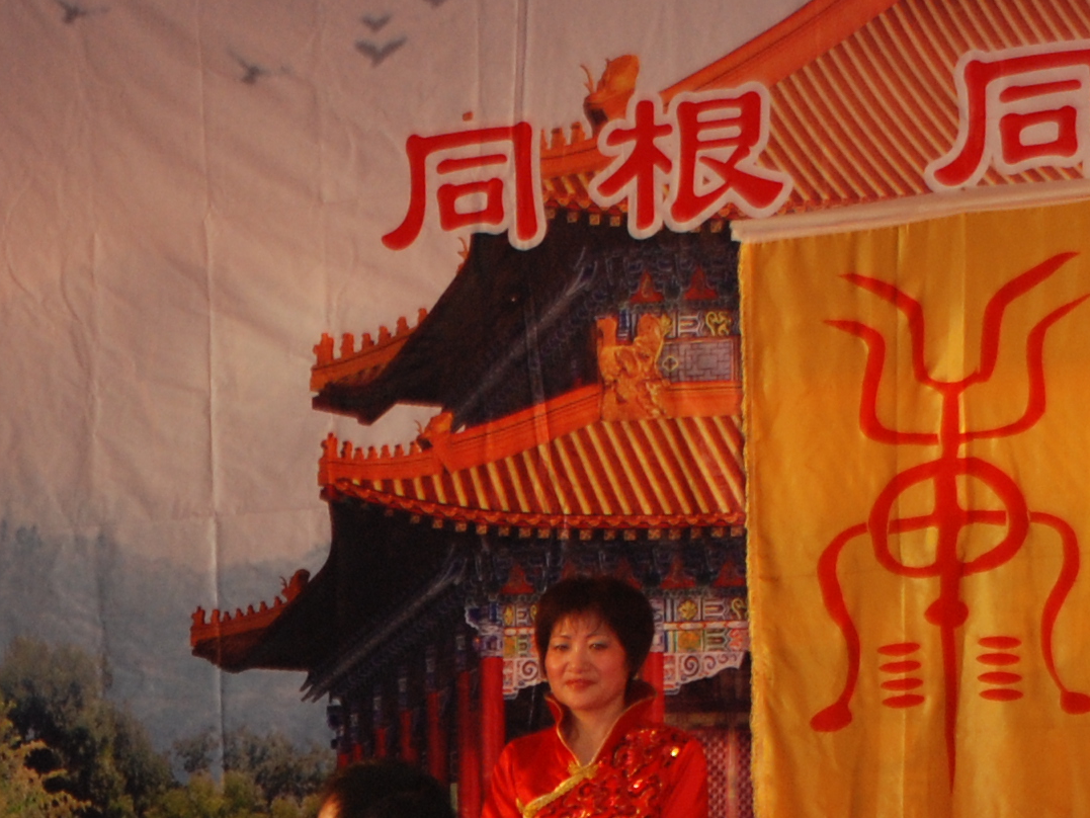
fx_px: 4251
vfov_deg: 10.6
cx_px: -33
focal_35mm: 135
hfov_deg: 14.4
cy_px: 1227
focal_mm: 26
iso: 320
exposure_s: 1/60
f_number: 4
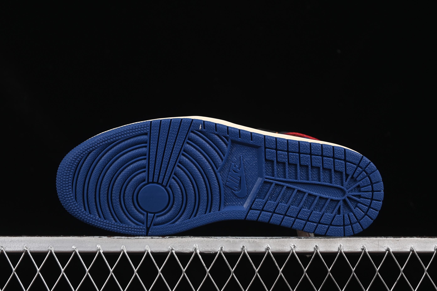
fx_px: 910
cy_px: 146
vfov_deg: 18.2
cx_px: 218
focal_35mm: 75
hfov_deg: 27.0
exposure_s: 1/60
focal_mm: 50
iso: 160
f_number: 6.3
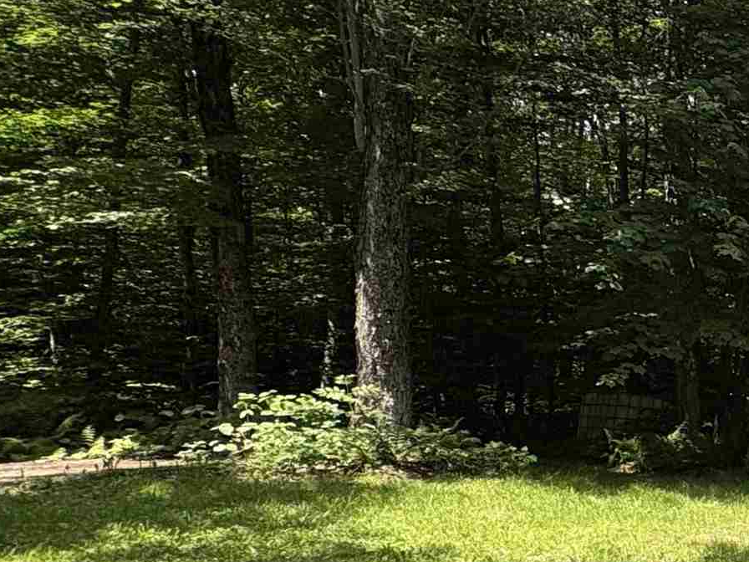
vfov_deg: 30.2
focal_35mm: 48
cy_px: 346
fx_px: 1039
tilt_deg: +2.8
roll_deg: +4.2
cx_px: 1155
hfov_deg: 26.7
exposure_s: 1/956
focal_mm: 2.22
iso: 50
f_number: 2.2
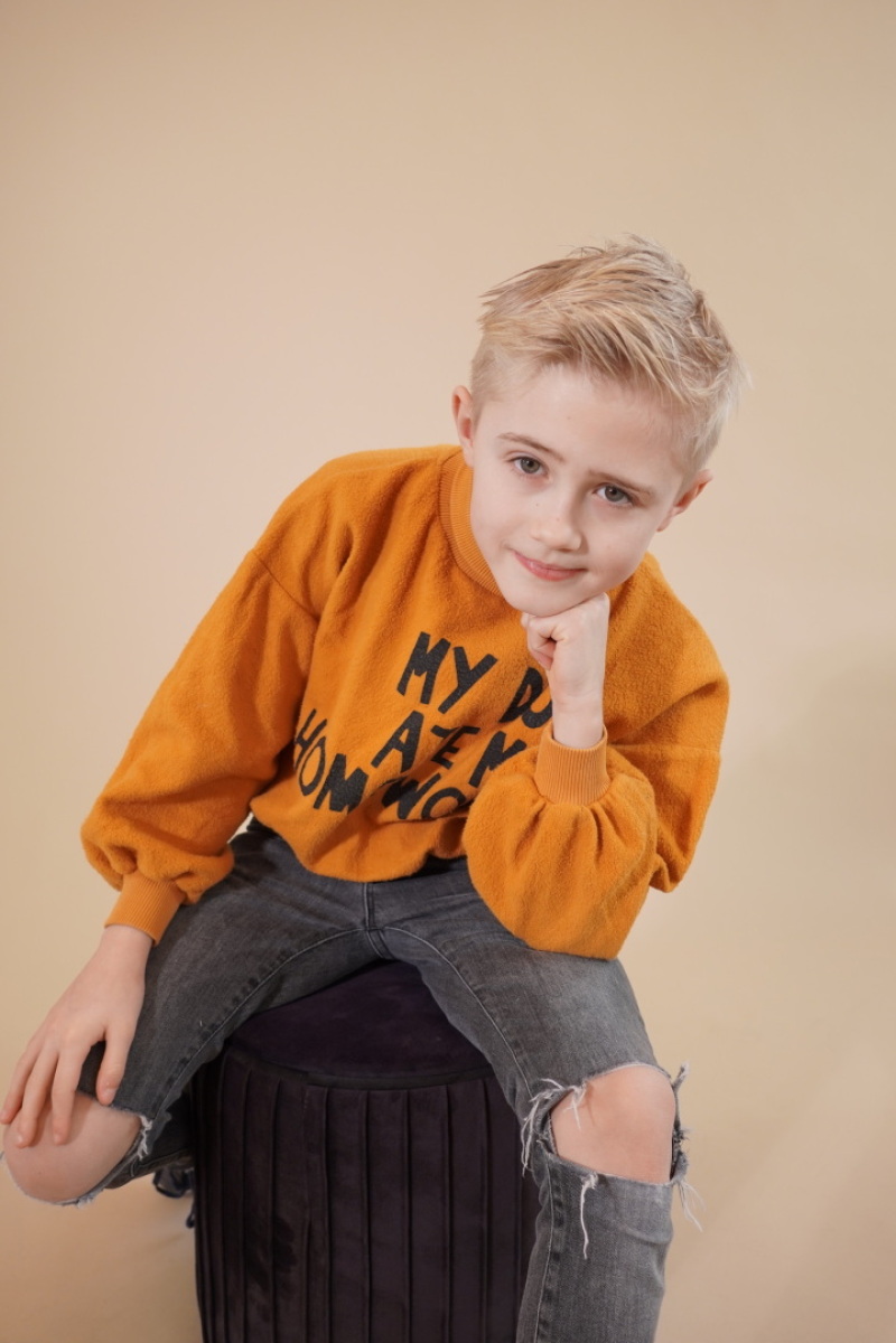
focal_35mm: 30
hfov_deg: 43.6
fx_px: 1120
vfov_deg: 61.9
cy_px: 672
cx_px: 448
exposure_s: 1/160
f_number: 4
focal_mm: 20
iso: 250
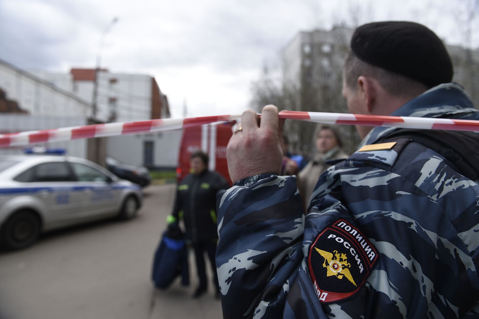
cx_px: 240
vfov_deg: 53.1
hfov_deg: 73.8
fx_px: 319
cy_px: 160
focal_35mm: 24
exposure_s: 1/640
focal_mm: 24
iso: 125
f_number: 4
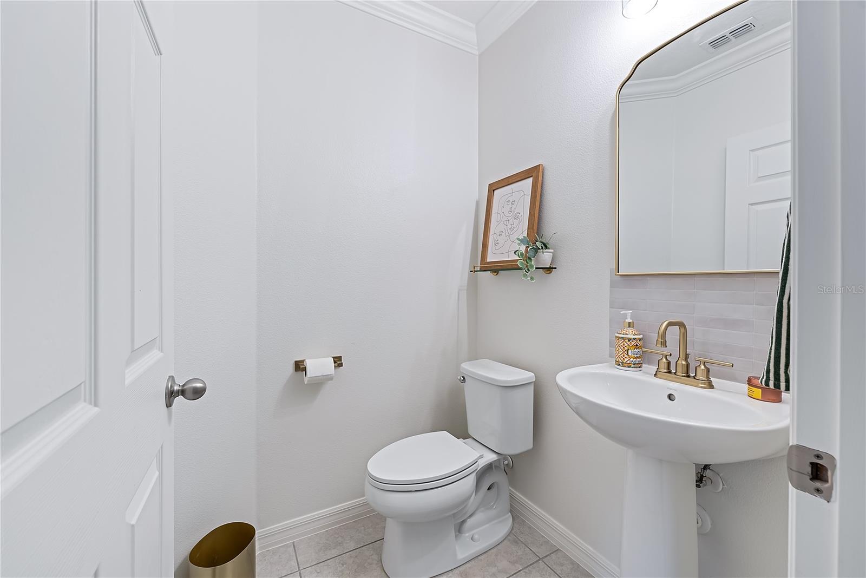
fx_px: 337
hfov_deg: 104.2
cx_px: 433
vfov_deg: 81.3
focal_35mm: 14
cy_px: 289
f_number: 8
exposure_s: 1/1.67
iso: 80
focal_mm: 14
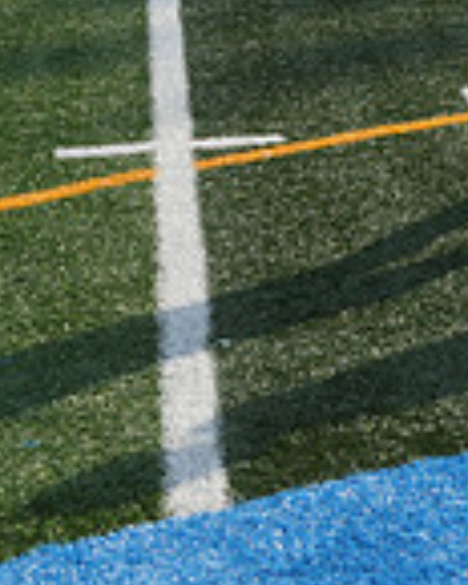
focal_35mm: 164
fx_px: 2837
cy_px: -188
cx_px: 1162
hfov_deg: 8.5
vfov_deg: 11.4
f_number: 9
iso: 125
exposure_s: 1/250
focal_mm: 29
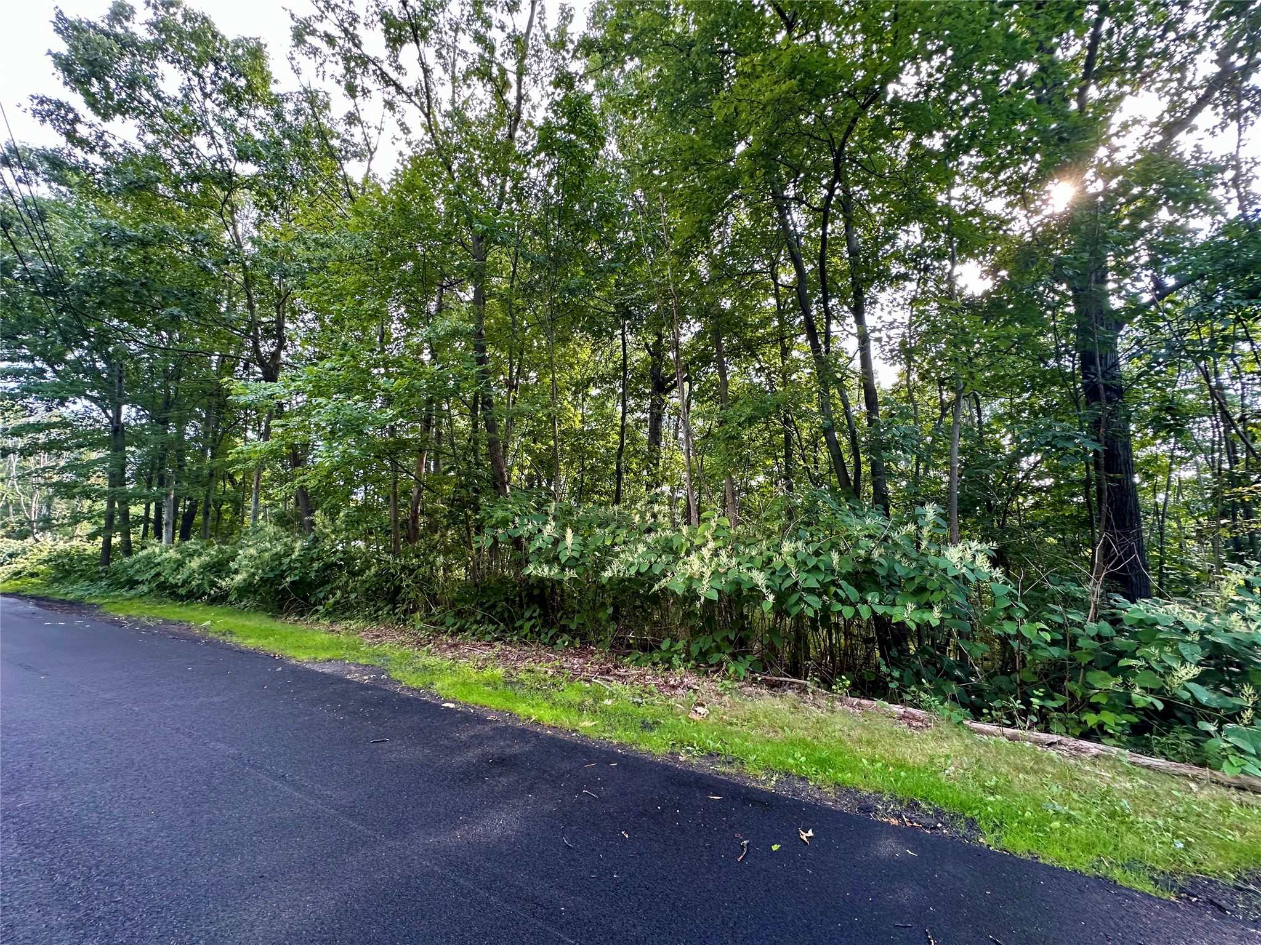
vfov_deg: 85.7
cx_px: 630
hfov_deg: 102.1
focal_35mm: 14
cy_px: 472
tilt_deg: +8.8
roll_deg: +2.1
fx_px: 510
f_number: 2.2
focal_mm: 2.22
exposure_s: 1/99
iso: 100
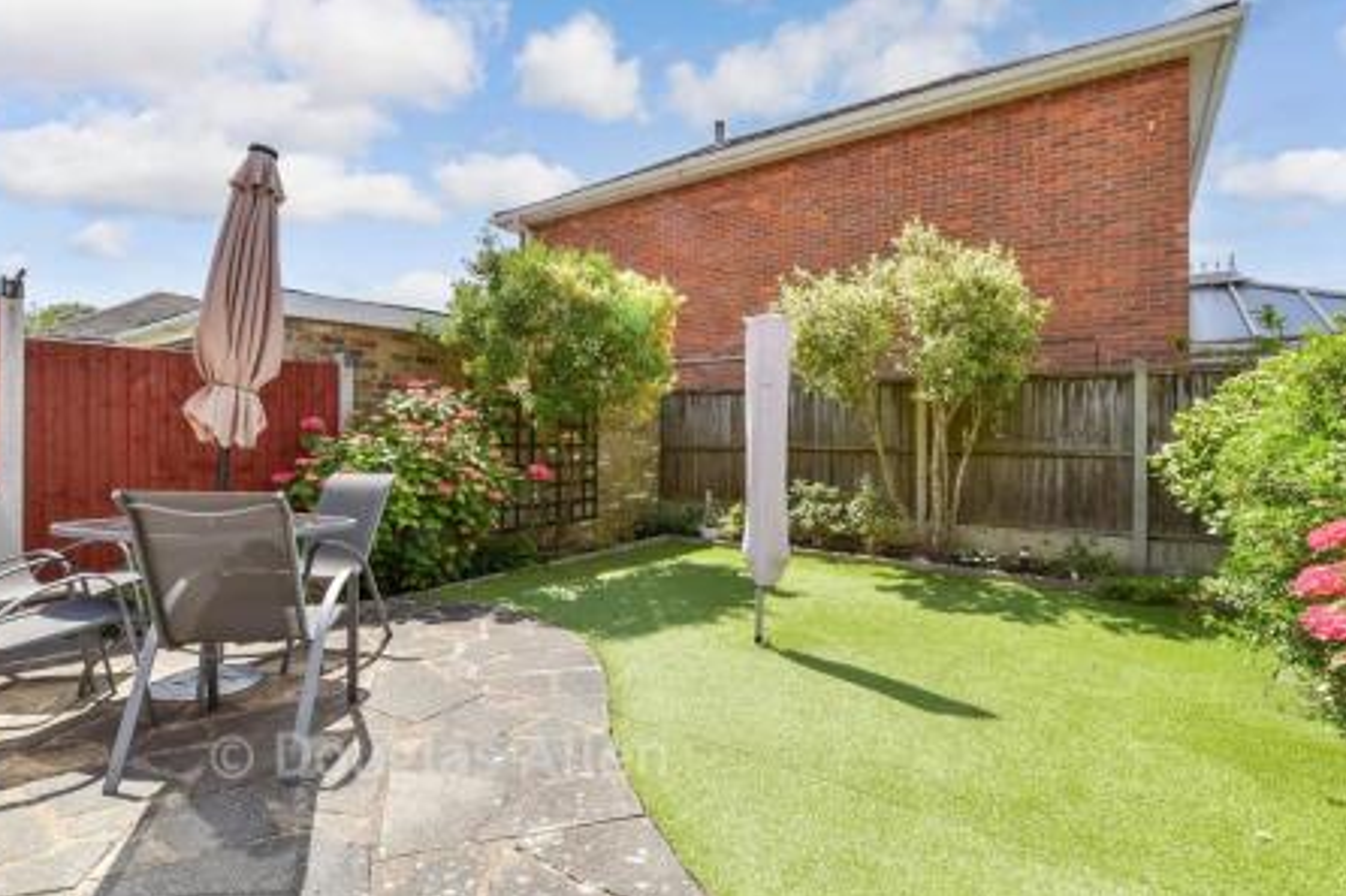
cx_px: 676
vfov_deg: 73.7
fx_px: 598
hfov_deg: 96.8
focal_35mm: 16
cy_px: 427
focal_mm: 10
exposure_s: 1/250
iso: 160
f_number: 8
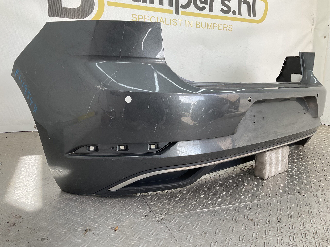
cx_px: 165
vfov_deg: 48.2
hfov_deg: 61.7
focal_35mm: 29
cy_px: 124
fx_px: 276
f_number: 1.8
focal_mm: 3
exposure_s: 1/115
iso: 16
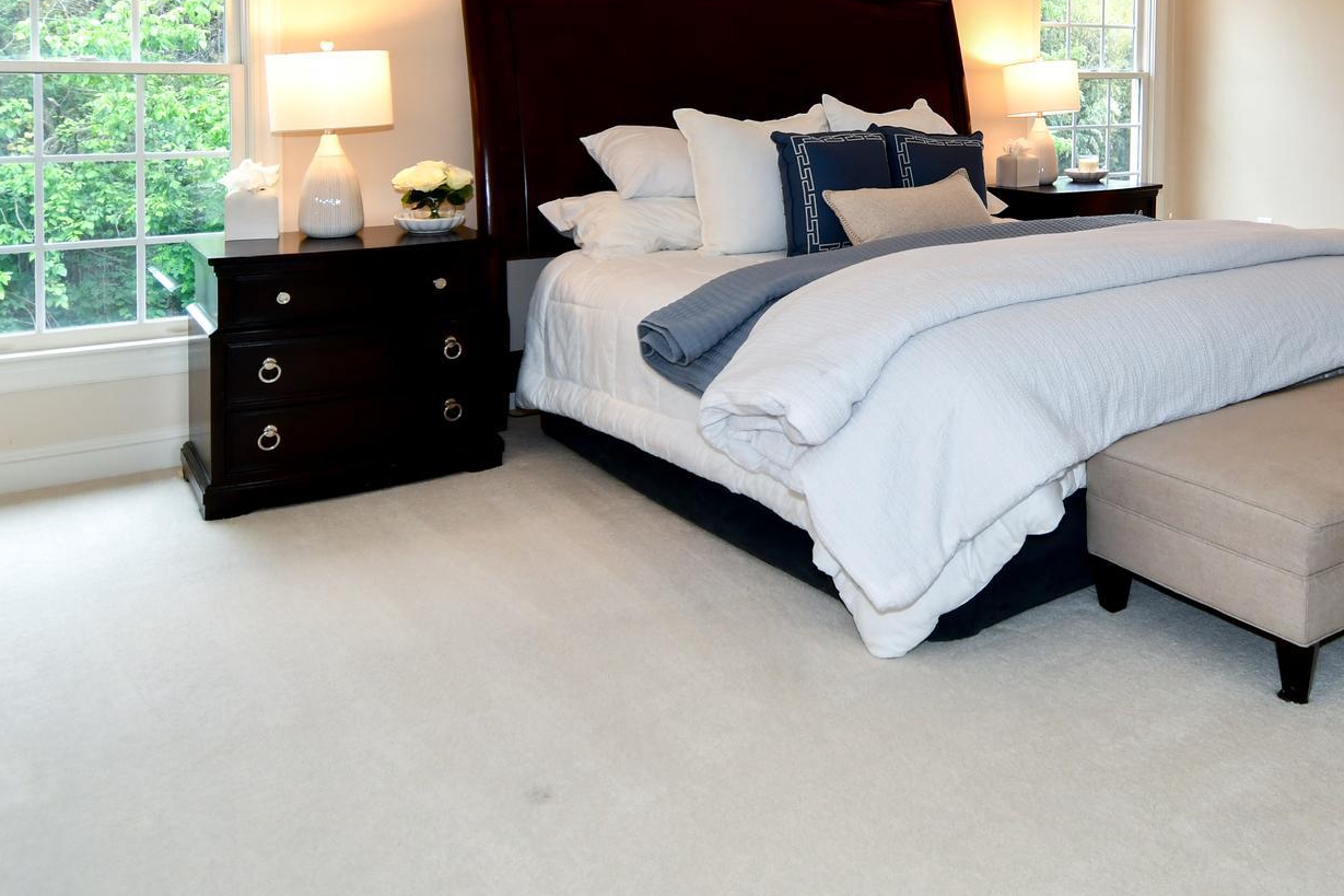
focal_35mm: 30
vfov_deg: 42.1
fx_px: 1120
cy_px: 211
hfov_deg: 60.8
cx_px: 870
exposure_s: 1/60
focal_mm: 12
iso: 450
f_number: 4
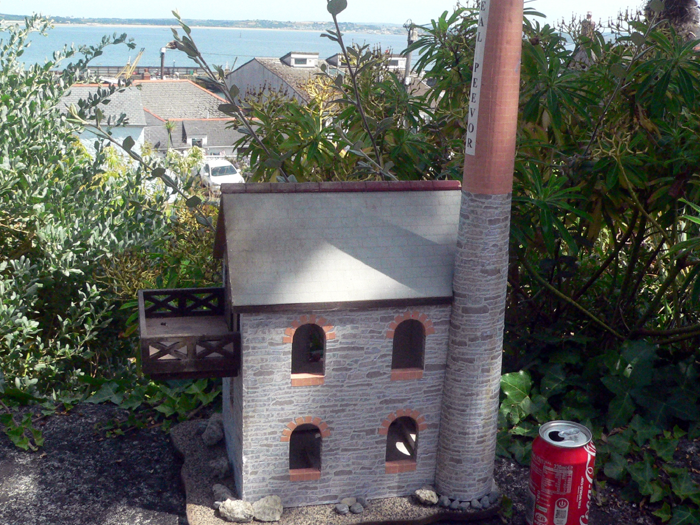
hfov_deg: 44.7
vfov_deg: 34.3
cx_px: 380
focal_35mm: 42
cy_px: 228
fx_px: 849
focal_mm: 6
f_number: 5.6
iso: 400
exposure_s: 1/1000
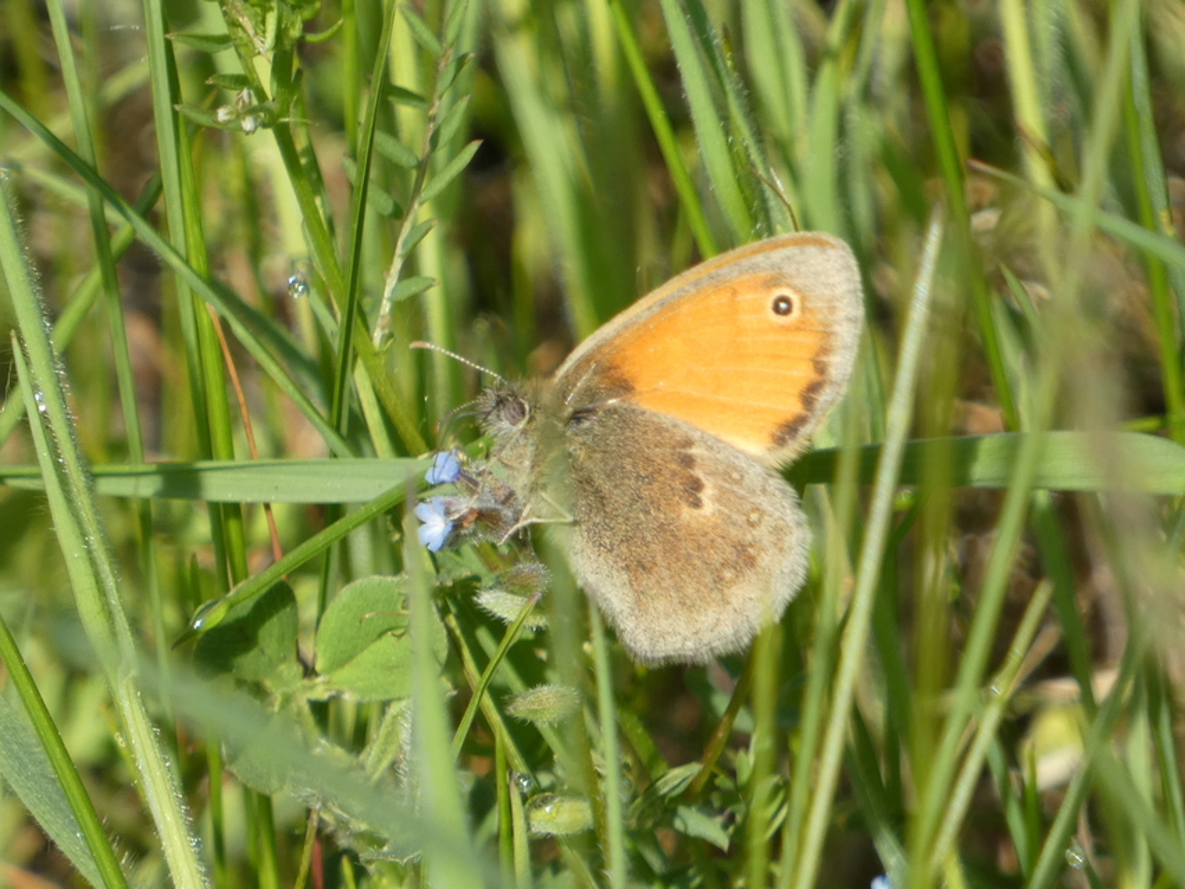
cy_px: 444
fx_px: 30300
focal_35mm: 885
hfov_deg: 2.2
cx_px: 592
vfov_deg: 1.7
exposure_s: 1/125
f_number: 5.6
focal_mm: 158.6
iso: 80
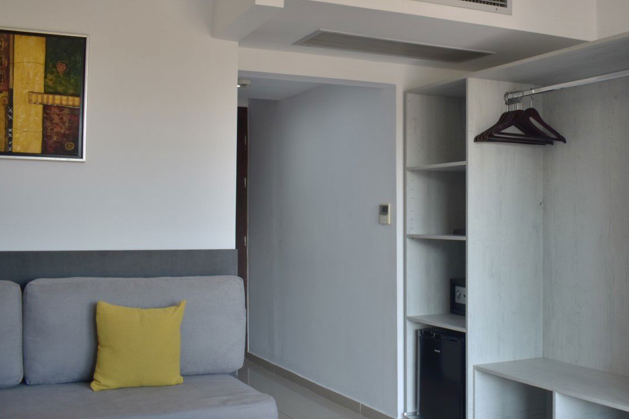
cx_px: 442
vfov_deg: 33.4
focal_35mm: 40
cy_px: 202
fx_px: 699
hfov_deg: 47.3
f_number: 3.5
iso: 100
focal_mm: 18
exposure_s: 1/40
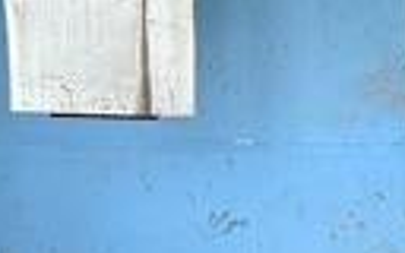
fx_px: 2428
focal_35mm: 220
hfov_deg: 7.9
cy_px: 348
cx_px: 1300
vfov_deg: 5.9
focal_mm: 5.96
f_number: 1.6
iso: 125
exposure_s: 1/92
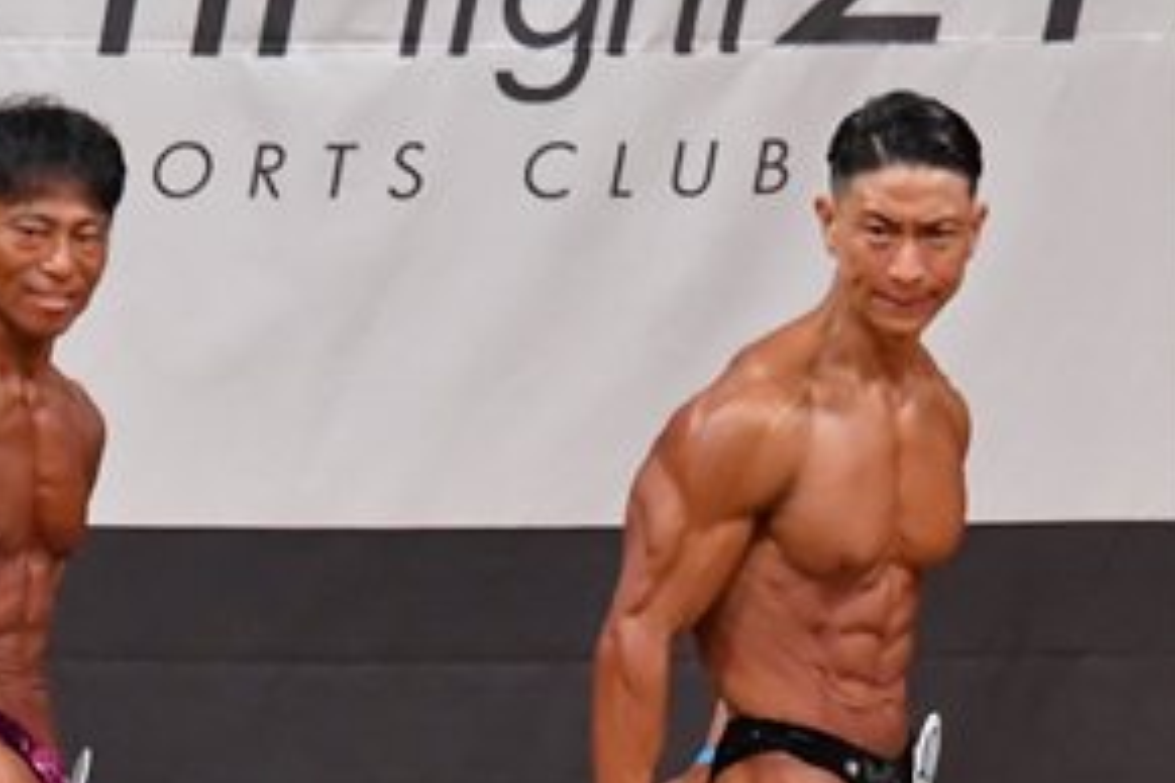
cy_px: 835
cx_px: 14
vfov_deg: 2.1
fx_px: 20887
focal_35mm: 640
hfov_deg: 3.2
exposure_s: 1/400
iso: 8000
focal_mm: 160
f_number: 5.6
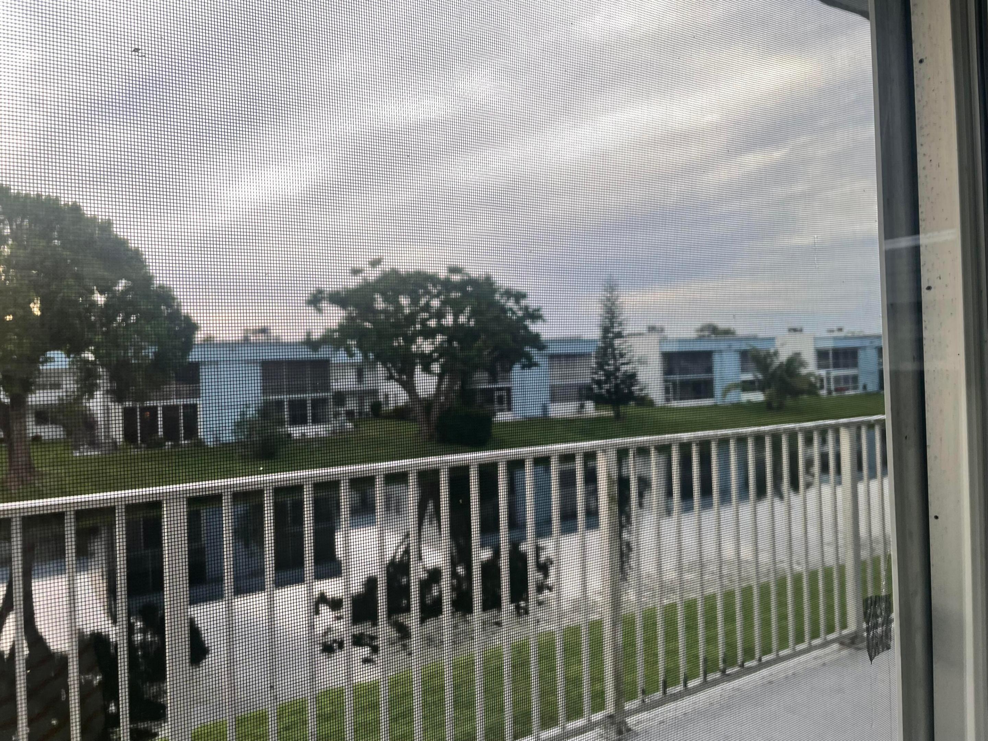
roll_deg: +2.0
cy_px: 370
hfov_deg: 67.3
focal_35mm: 26
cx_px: 494
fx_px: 742
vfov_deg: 53.1
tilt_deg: +1.7
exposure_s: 1/125
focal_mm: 4.2
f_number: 1.6
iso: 32
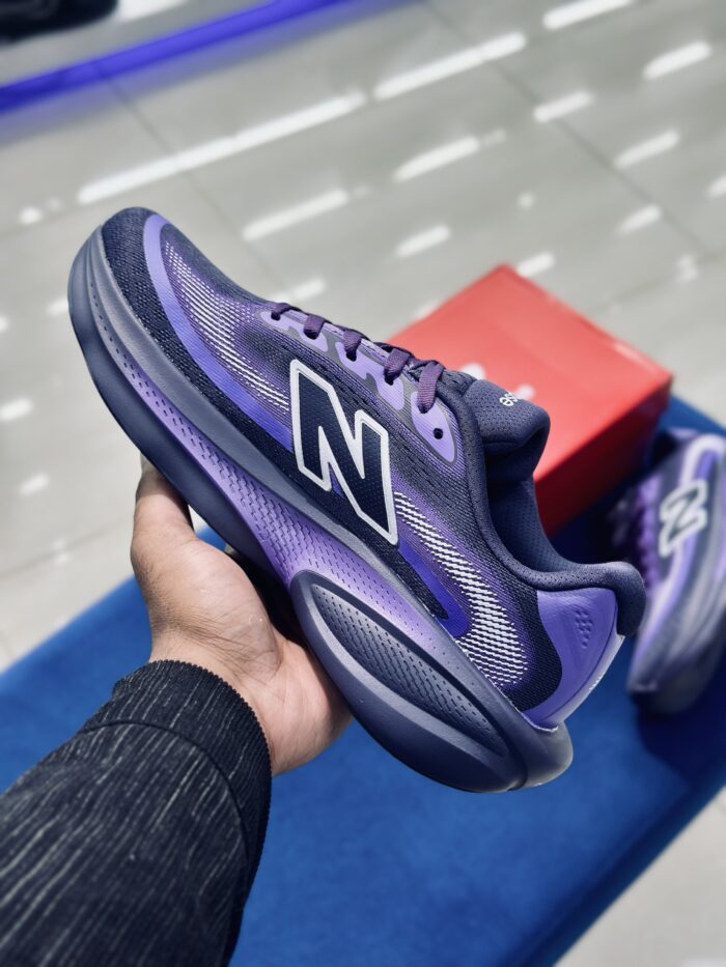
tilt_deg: -50.1
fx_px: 1342
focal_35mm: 48
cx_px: 363
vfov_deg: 39.7
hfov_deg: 30.3
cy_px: 484
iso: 64
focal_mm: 6.86
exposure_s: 1/100
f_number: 1.78
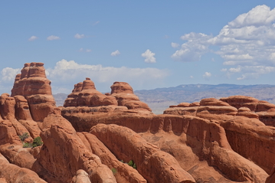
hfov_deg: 19.8
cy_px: 128
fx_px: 786
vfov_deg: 13.3
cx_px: 128
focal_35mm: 103
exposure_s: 1/1000
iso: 100
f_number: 4.5
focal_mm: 24.35
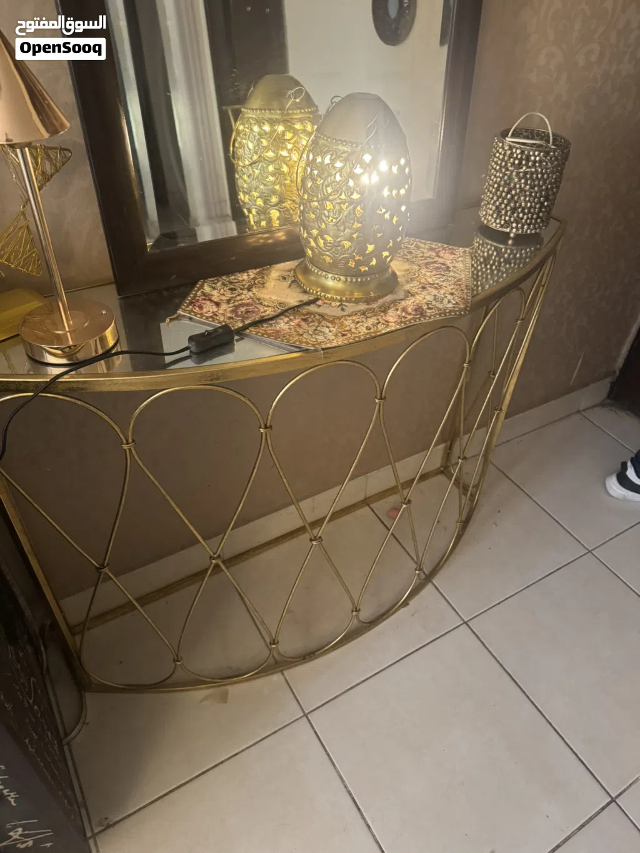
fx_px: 592
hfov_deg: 56.8
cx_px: 320
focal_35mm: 24
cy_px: 426
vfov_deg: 71.6
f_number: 1.78
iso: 800
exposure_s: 1/50
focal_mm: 6.76
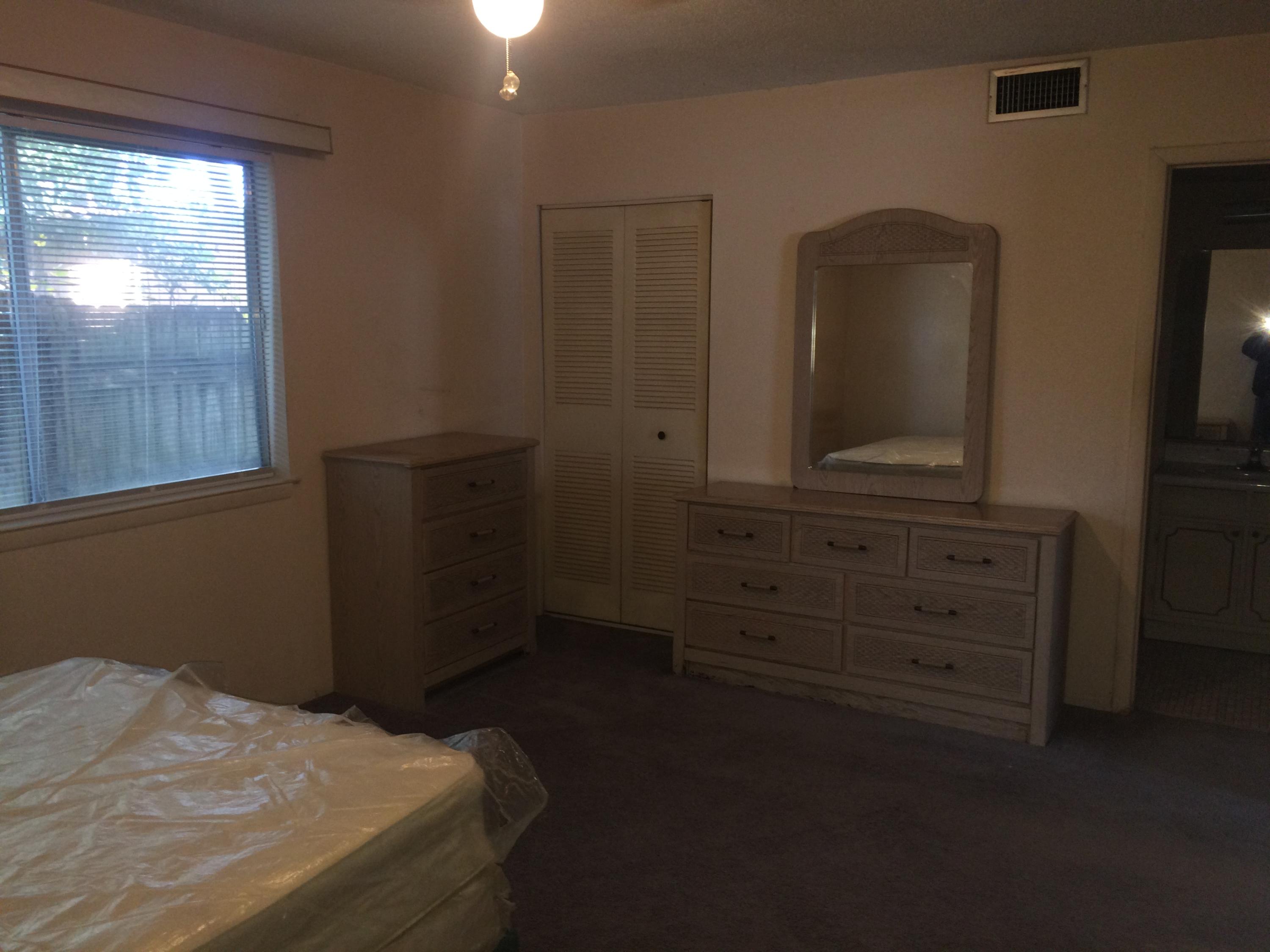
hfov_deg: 61.7
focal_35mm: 29
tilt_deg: -8.7
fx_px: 1064
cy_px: 476
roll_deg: -0.2
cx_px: 635
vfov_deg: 48.2
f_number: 2.2
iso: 100
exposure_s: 1/20
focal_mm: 4.15
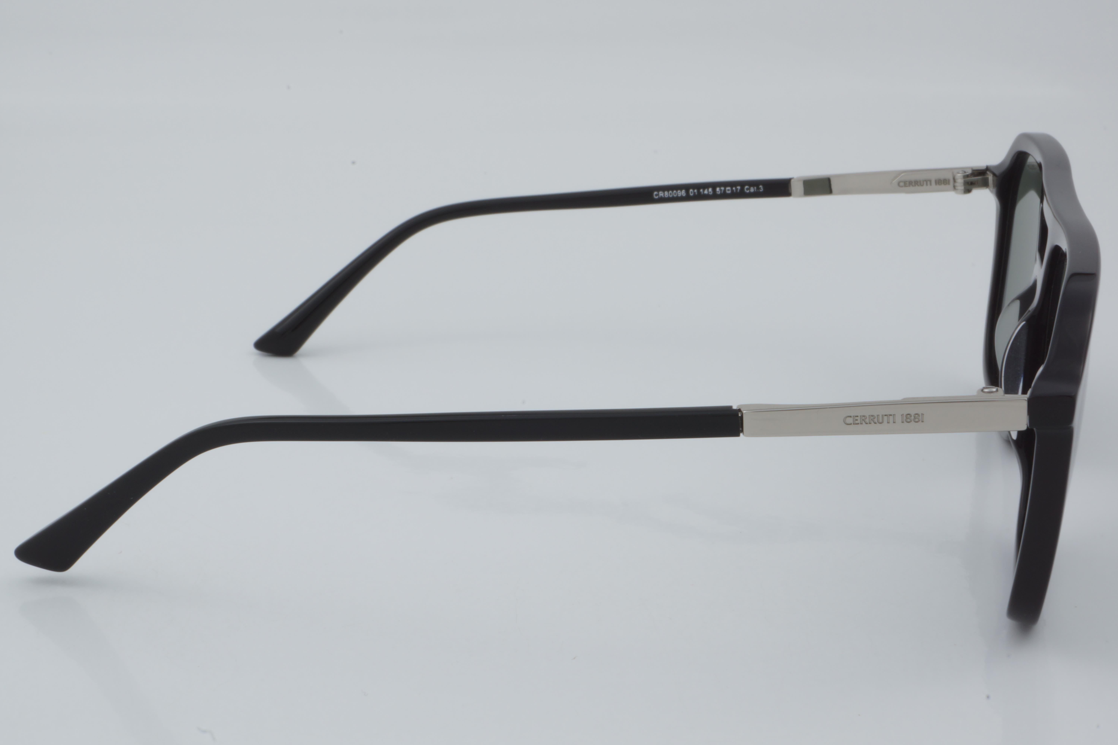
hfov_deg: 27.0
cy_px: 372
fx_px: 2329
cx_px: 559
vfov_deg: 18.2
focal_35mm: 75
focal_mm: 50
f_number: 32
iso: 100
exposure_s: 1/3
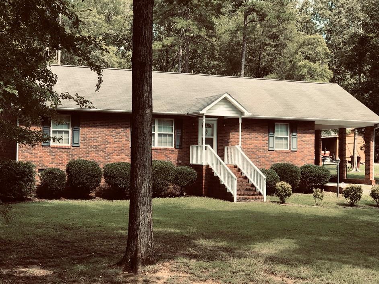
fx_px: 679
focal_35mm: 62
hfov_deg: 31.2
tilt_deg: +1.6
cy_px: 148
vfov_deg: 23.7
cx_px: 174
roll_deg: -1.0
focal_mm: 6.6
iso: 20
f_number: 2.8
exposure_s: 1/245
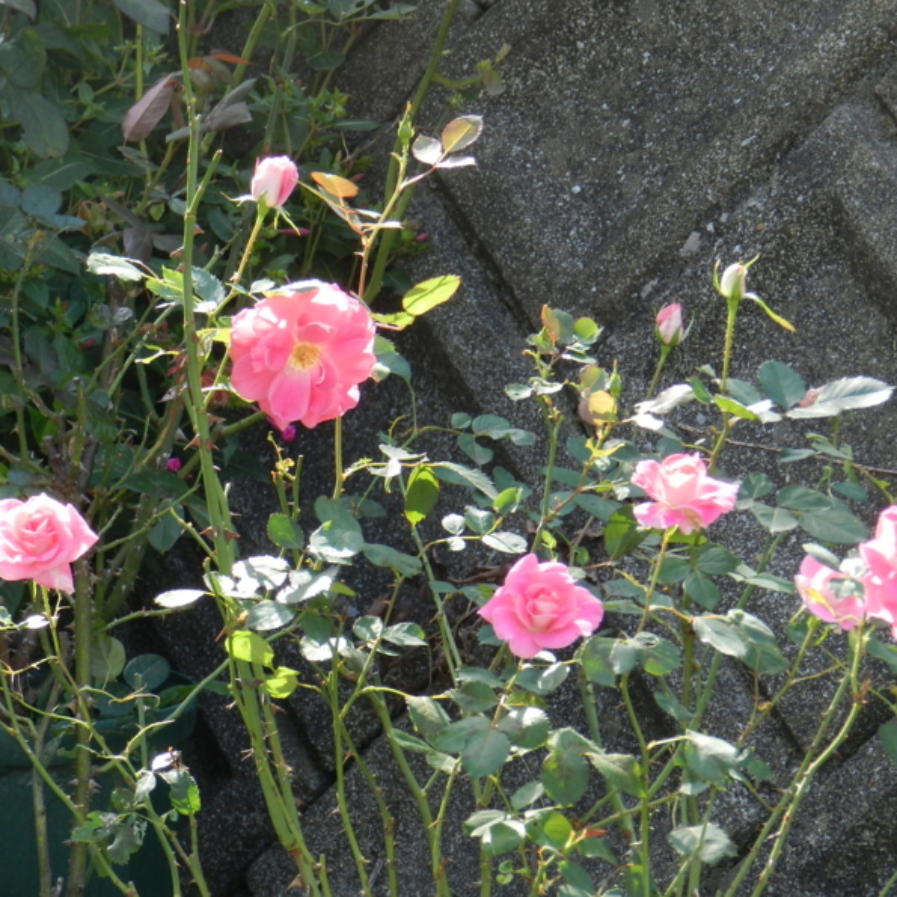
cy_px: 451
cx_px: 431
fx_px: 6127
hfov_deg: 8.4
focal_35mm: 209
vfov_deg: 8.4
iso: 160
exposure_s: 1/125
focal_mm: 31.2
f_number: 5.4
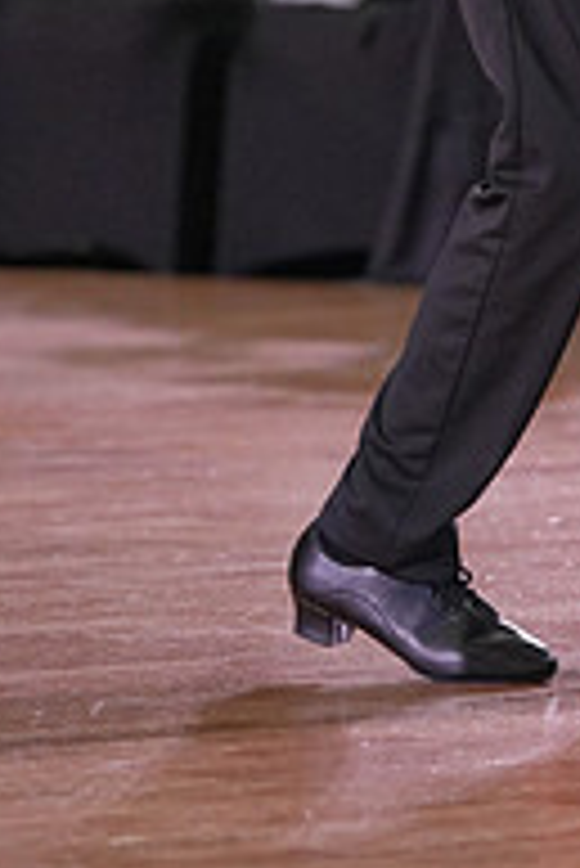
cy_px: -337
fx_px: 12109
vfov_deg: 4.1
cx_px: 726
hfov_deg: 2.7
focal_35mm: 502
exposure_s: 1/500
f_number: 4
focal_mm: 167
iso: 2000
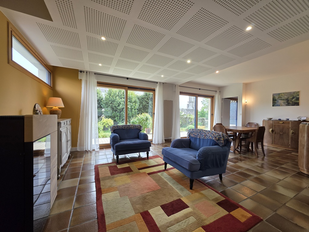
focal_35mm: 13
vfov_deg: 89.9
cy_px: 116
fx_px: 116
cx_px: 154
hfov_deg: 106.2
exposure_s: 1/100
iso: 40
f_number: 1.9
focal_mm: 2.2
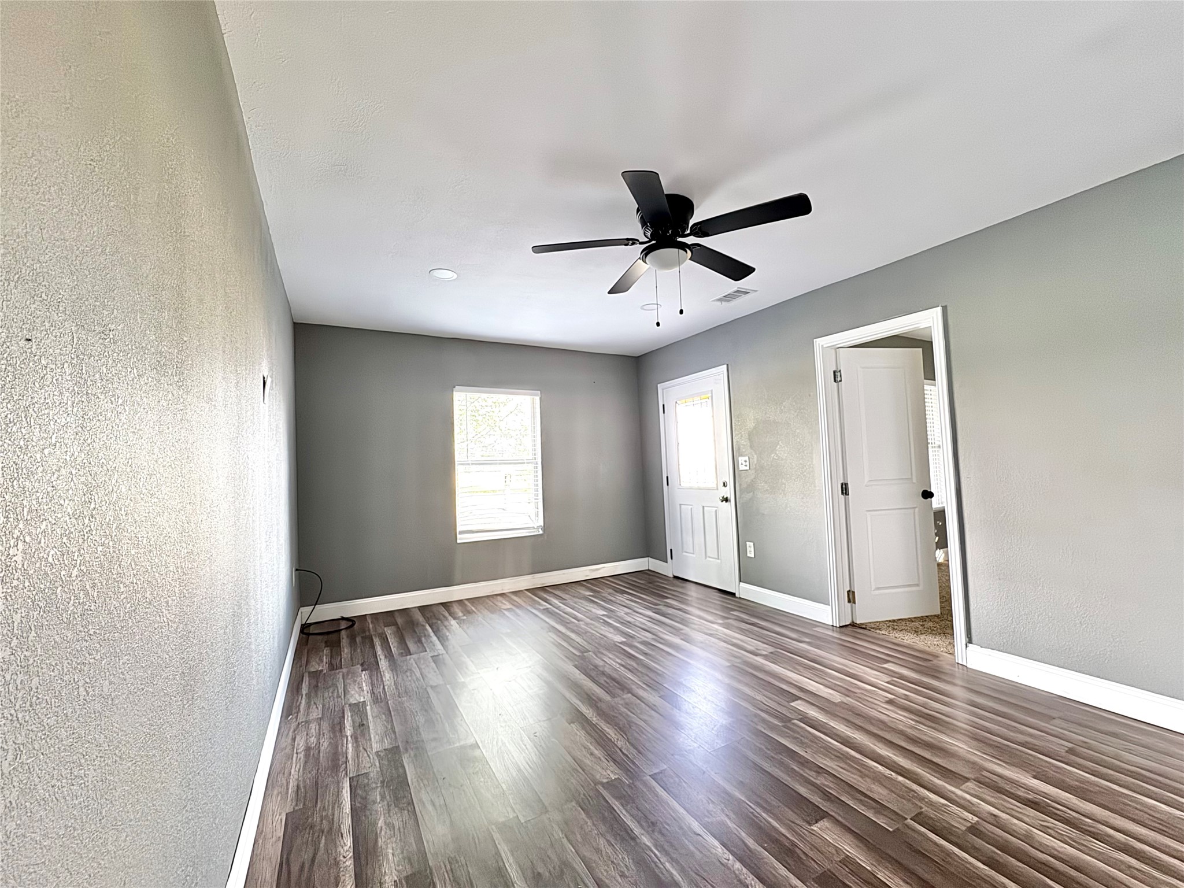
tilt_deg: +1.9
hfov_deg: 102.1
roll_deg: +1.7
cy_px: 444
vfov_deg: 85.7
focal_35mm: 14
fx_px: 479
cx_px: 592
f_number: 2.2
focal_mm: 2.22
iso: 1250
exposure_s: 1/60
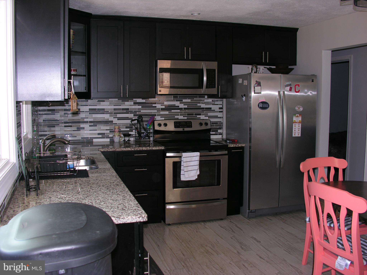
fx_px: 371
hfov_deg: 52.6
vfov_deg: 40.7
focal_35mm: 35
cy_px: 138
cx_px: 184
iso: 50
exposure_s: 1/60.1
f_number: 2.8
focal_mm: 8.9
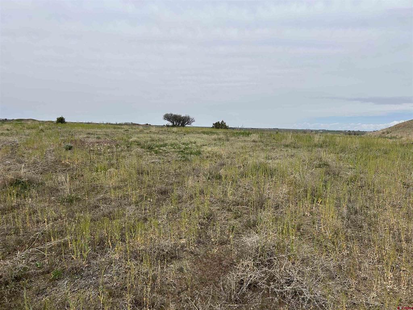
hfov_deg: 67.3
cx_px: 206
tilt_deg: -4.9
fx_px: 310
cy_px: 155
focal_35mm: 26
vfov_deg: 53.1
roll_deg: -2.9
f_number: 1.5
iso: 50
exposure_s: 1/6579
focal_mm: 5.7
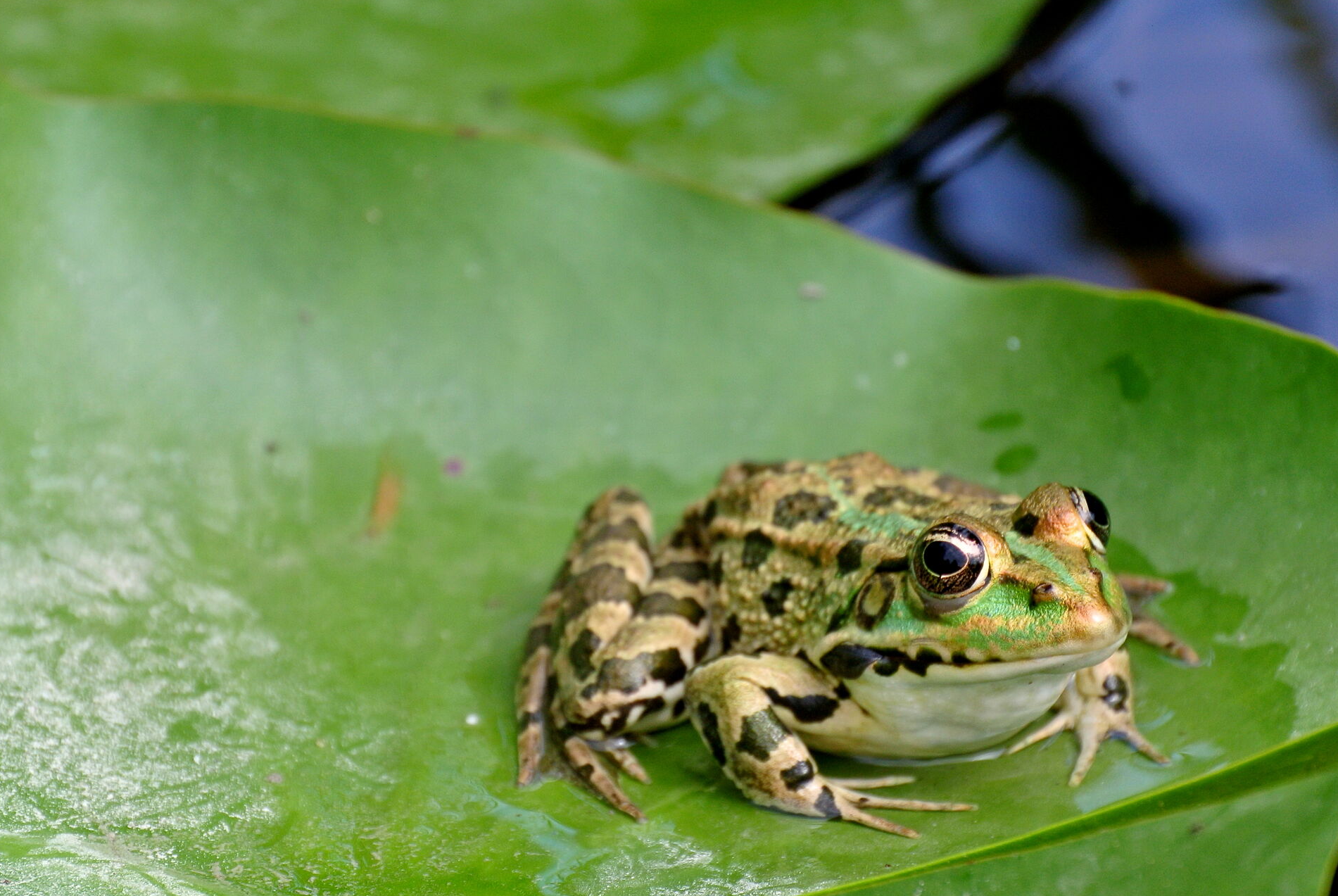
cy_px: 533
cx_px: 714
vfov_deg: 3.7
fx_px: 13956
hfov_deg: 5.5
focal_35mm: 375
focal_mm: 110
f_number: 5.6
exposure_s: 1/250
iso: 200
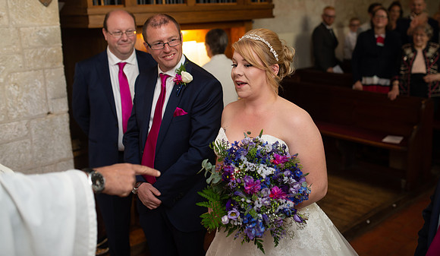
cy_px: 92
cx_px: 246
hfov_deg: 49.3
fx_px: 478
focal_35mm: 41
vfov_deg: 29.8
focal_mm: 35
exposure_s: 1/100
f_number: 2.5
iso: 500
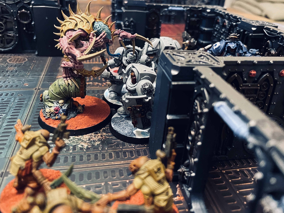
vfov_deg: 53.1
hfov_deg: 67.3
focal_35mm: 26
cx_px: 142
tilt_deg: -25.3
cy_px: 106
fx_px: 213
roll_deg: -4.8
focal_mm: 4.2
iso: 400
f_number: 1.6
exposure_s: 1/33
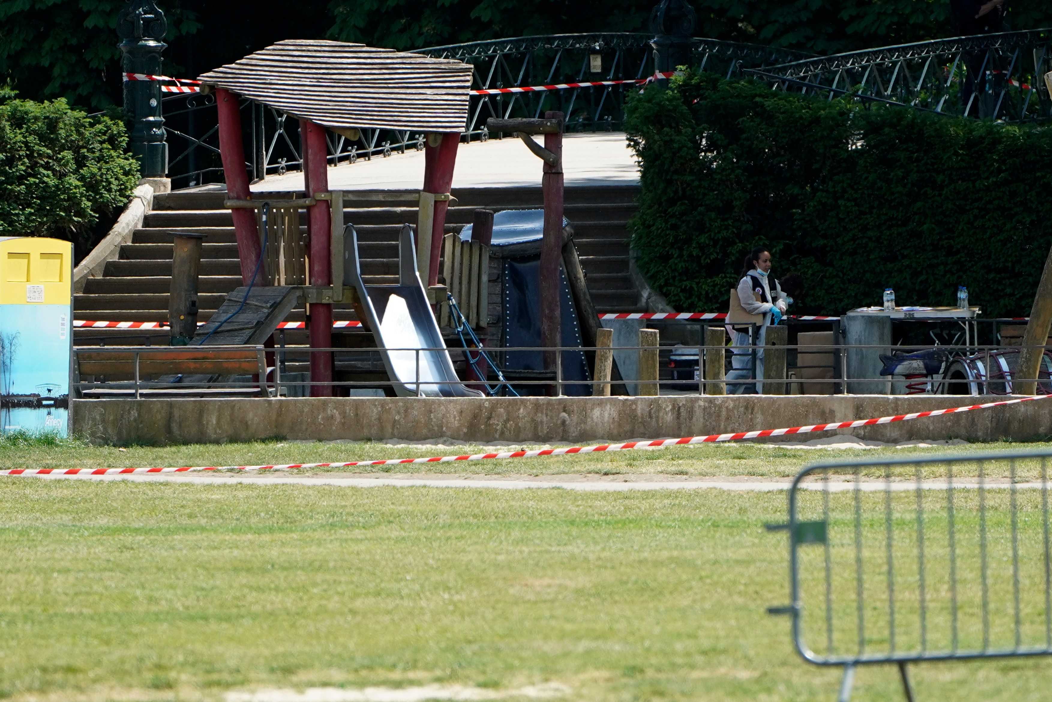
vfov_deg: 3.4
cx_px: 526
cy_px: 351
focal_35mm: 400
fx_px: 11688
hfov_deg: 5.2
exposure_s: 1/1000
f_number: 5.6
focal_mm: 400
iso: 400
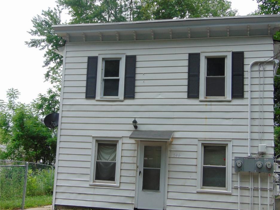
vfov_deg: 31.5
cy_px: 106
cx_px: 153
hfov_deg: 41.2
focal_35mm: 46
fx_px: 372
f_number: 3.3
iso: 80
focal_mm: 7.6
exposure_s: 1/160
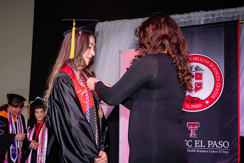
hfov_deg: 27.5
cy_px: 80
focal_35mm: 73
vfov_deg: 18.6
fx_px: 498
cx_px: 111
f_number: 5.6
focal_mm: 67
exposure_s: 1/160
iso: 800
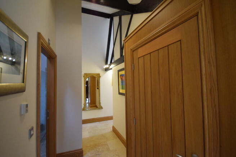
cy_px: 78
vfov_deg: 77.4
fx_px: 98
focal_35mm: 15
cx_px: 118
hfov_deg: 100.4
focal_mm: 10
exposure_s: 1/60
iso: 1000
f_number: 4
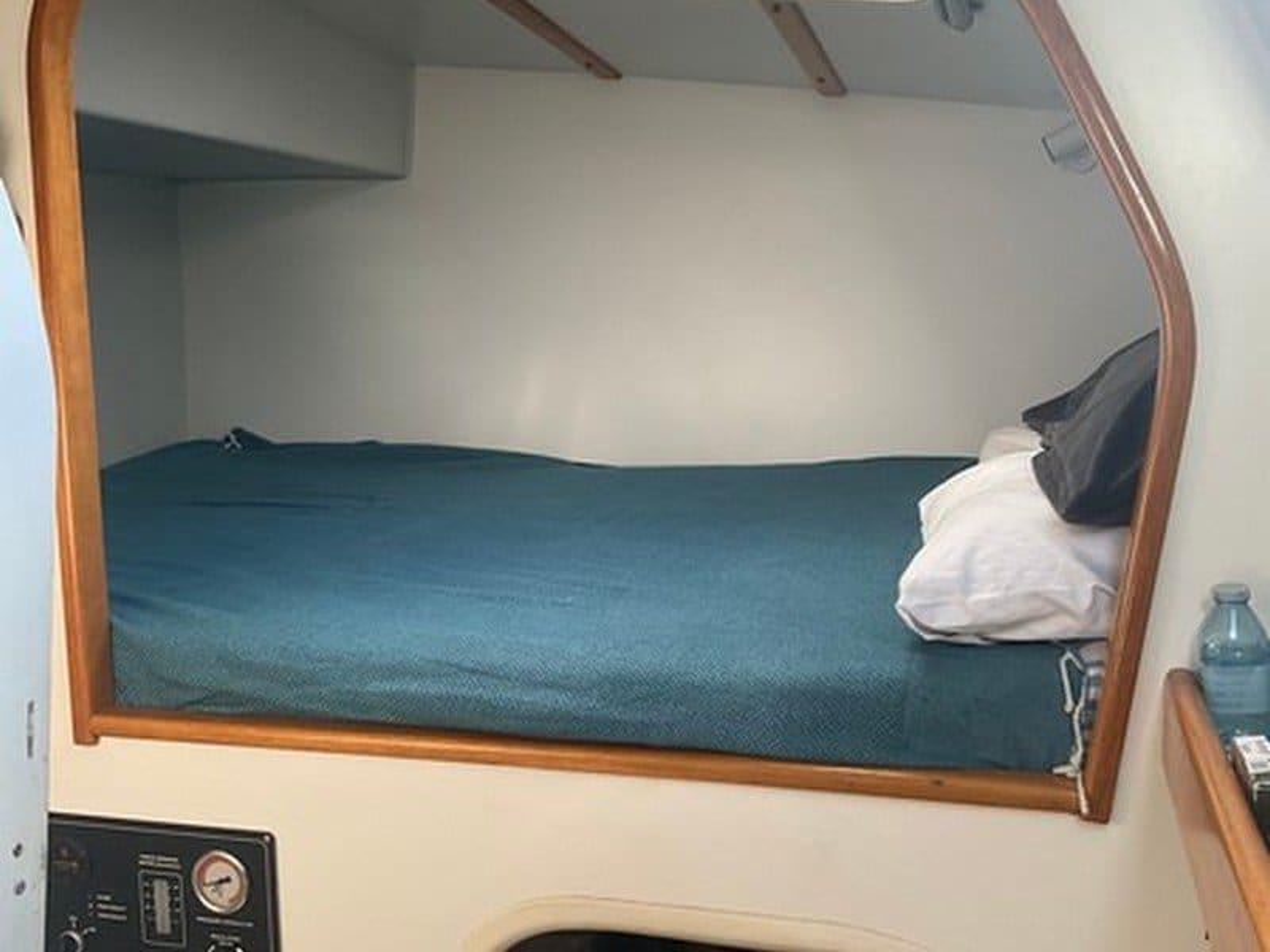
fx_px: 1064
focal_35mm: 29
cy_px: 476
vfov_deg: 48.2
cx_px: 635
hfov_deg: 61.7
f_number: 1.8
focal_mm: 3
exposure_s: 1/120
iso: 40
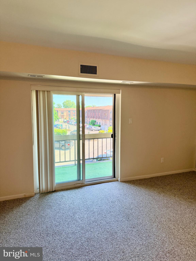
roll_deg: -0.1
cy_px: 130
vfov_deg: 71.6
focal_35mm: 24
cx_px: 98
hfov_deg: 56.8
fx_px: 181
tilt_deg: -5.8
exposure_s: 1/221
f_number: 1.78
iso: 160
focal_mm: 6.76
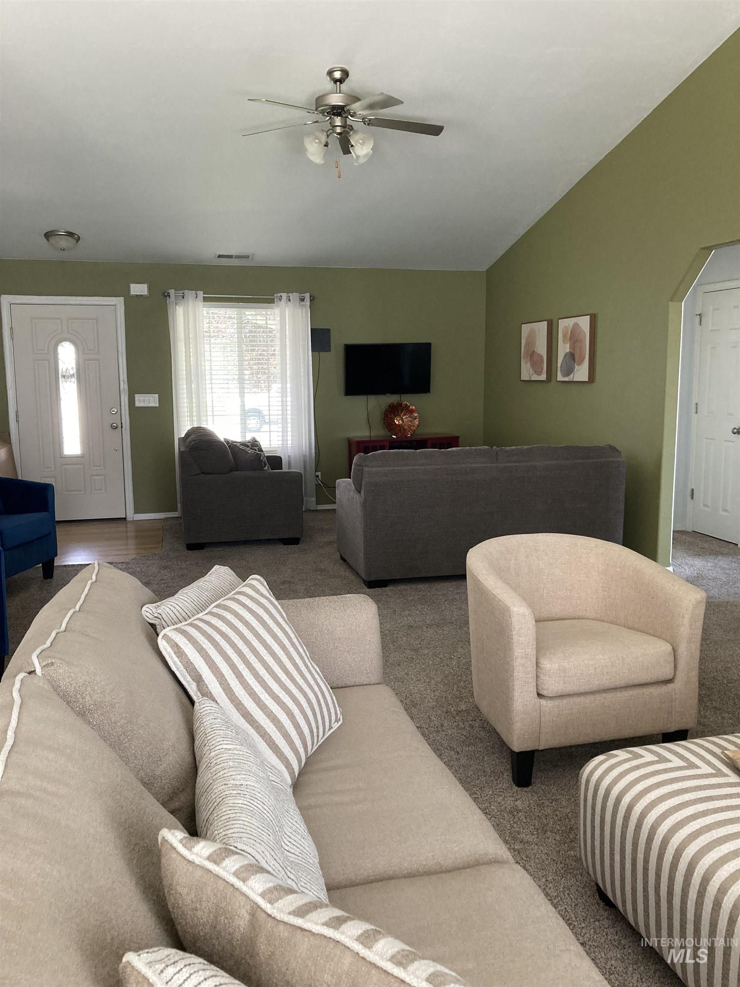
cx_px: 370
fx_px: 798
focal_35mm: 28
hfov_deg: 49.7
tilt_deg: -7.1
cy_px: 494
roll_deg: +0.2
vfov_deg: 63.4
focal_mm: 3.99
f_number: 1.8
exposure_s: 1/60
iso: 200
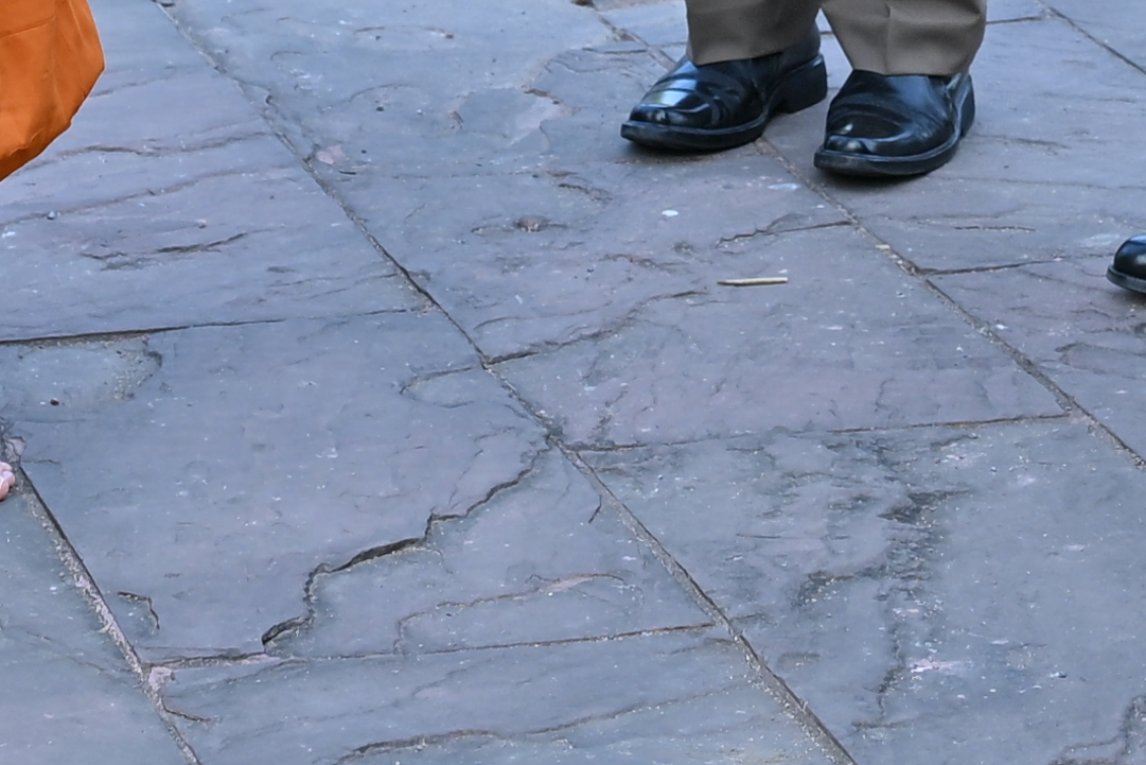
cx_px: 987
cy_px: -950
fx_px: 6590
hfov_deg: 9.9
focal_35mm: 207
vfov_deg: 6.4
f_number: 4
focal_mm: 37
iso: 125
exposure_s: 1/250
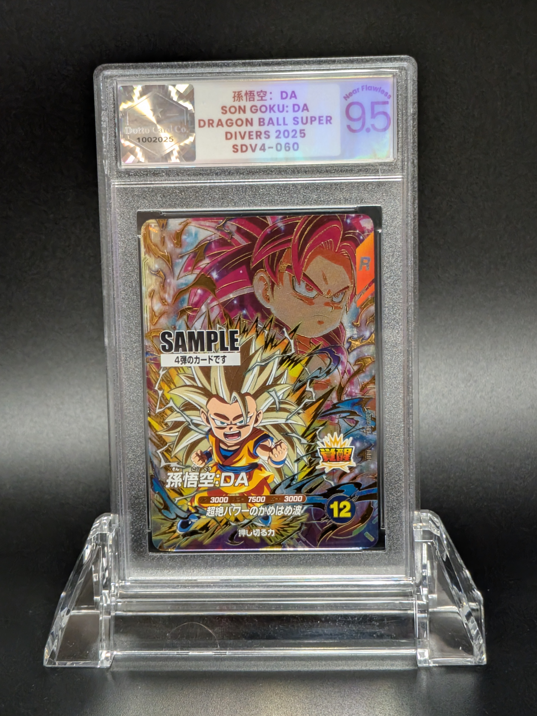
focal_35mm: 49
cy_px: 358
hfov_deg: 29.7
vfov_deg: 38.9
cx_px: 268
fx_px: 1014
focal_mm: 4.53
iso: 380
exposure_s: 1/120
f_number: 1.7
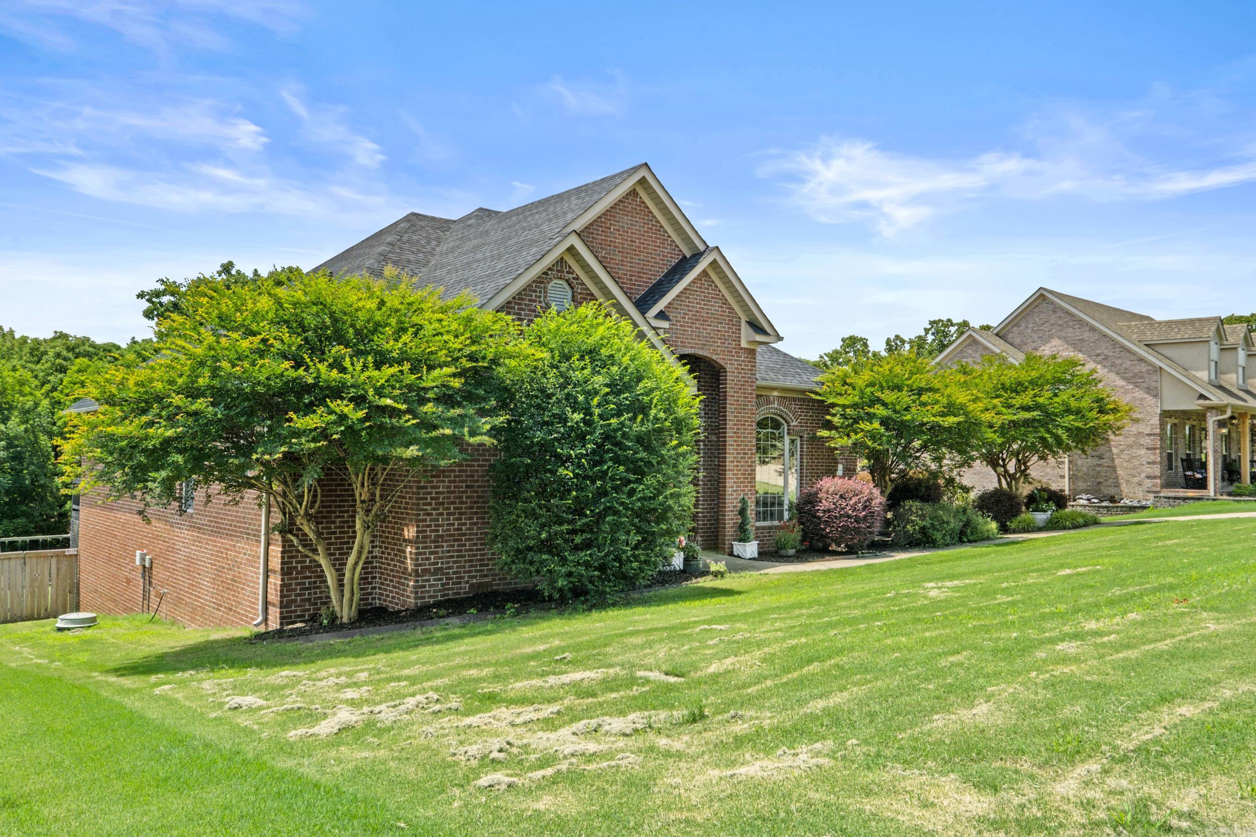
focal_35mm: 26
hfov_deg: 69.4
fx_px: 907
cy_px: 418
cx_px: 628
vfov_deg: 49.6
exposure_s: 1/50
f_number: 9
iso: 400
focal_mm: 17.4
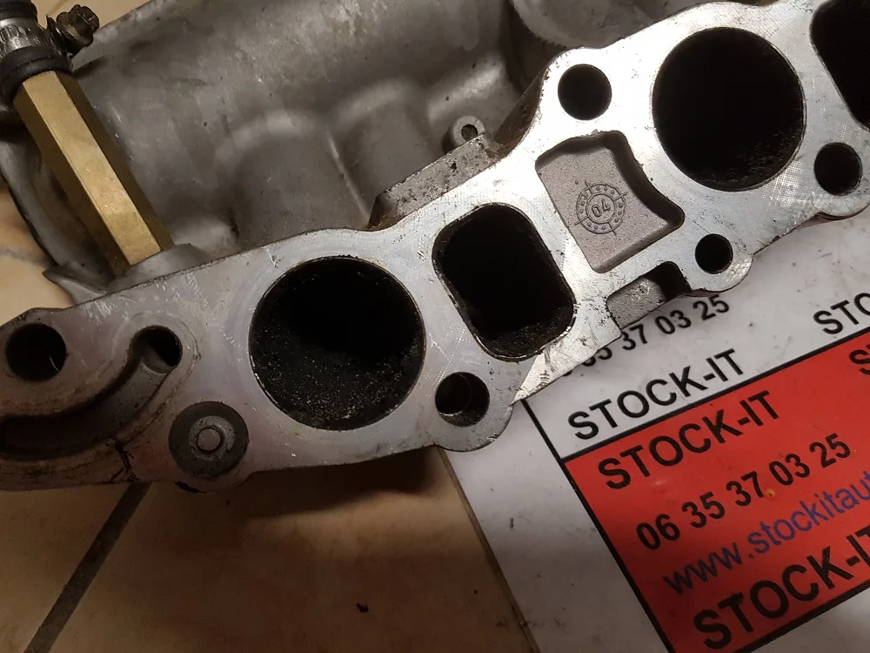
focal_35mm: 26
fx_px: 653
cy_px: 326
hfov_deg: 67.3
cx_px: 435
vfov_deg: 53.1
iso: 160
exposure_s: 1/33
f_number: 1.7
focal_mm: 4.2
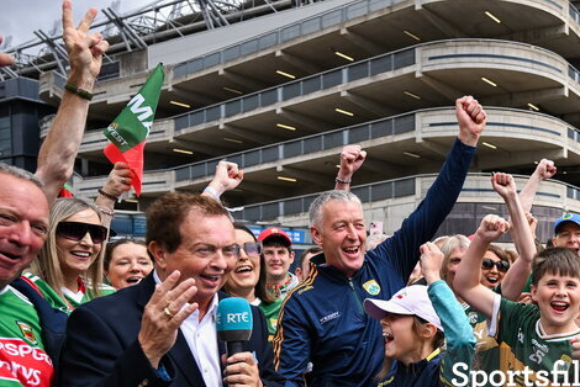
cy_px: 296
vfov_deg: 35.1
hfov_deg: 47.6
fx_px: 596
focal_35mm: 37
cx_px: 501
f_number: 2.8
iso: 250
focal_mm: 17
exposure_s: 1/3200
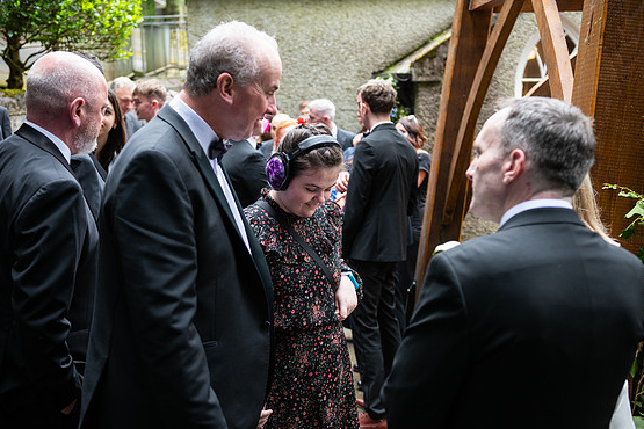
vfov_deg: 29.2
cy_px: 219
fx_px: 823
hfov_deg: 42.7
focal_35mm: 46
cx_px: 320
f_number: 3.5
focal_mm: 44
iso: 400
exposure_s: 1/160
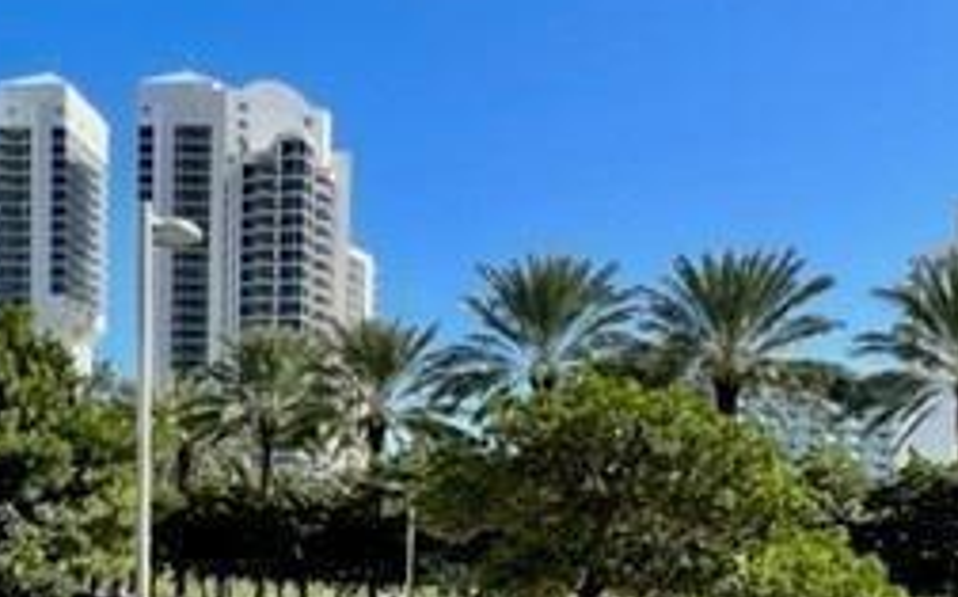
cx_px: 426
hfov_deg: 55.2
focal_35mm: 35
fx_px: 913
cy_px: 620
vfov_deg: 32.7
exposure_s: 1/919
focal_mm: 1.57
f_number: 1.8
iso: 32
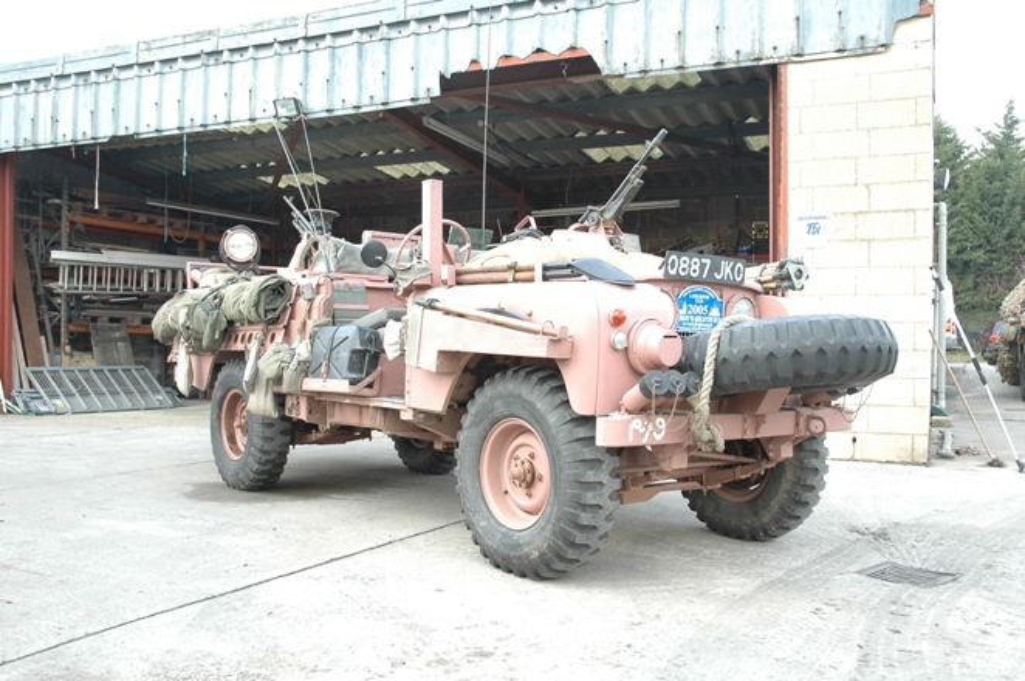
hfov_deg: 57.3
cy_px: 340
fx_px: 939
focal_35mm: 33
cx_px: 512
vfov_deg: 39.9
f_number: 6.3
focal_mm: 22
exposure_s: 1/60
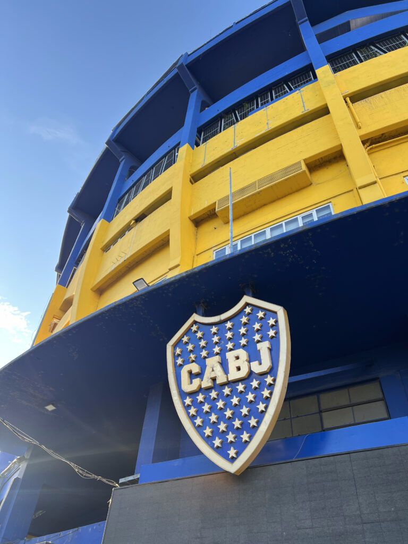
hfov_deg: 53.1
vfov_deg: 67.3
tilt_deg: +46.0
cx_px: 204
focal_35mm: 26
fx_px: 409
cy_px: 272
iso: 40
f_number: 1.5
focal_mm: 5.7
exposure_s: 1/249
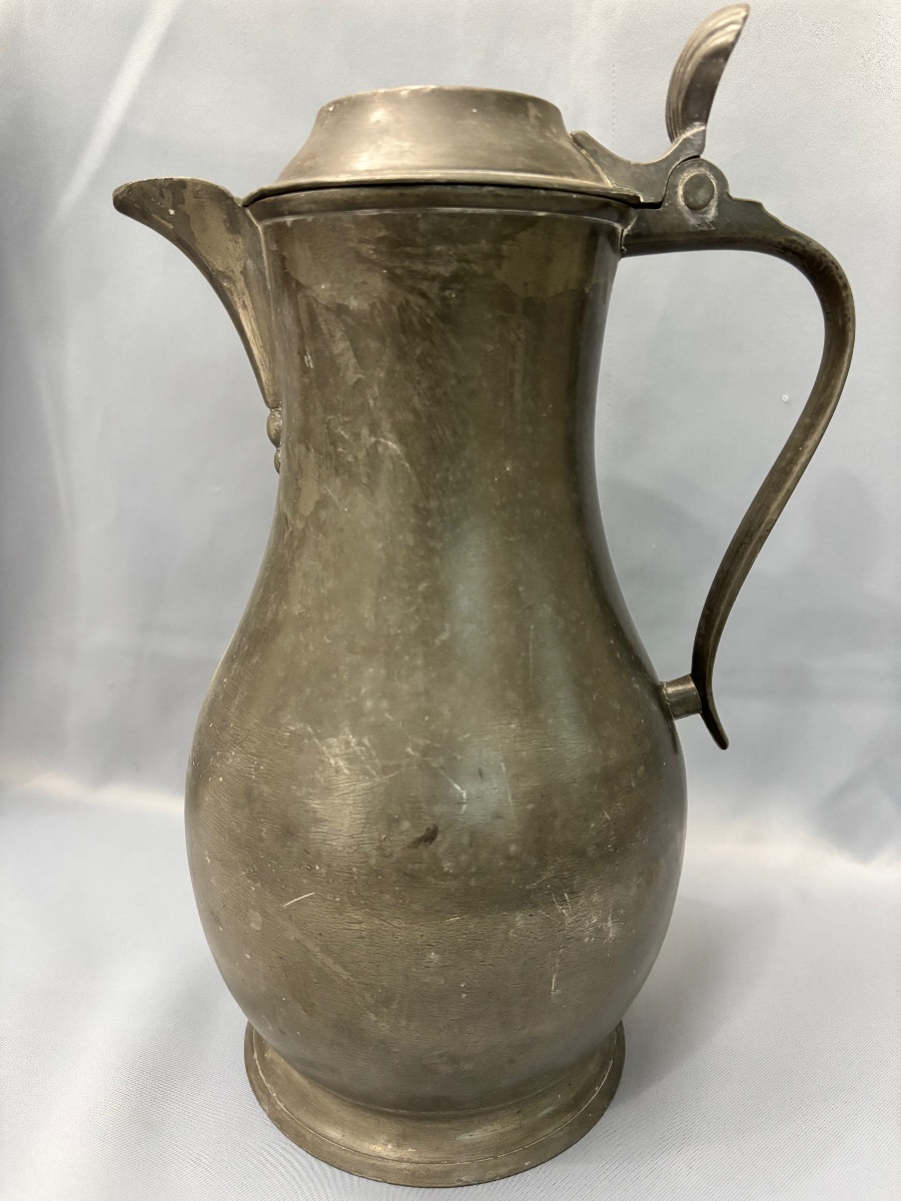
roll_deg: -1.0
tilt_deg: -15.5
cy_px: 600
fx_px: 902
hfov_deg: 53.1
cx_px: 450
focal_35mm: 26
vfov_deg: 67.3
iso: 640
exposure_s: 1/37
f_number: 1.6
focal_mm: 5.96
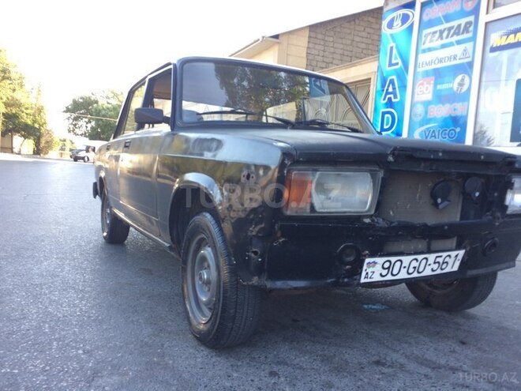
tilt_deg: -5.6
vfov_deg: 48.2
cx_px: 260
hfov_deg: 61.7
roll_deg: -4.8
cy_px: 196
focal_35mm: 29
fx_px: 436
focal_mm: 4.15
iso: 32
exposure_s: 1/100
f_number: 2.2
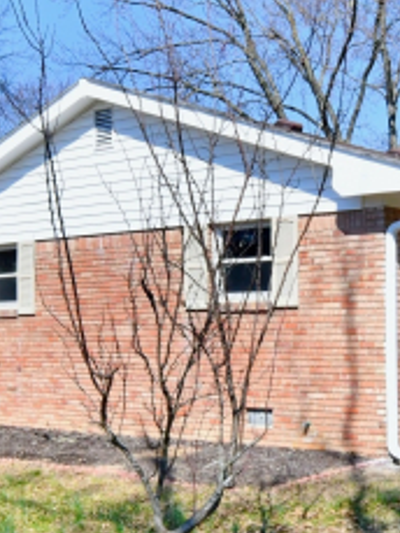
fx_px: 677
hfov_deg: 32.3
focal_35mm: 44
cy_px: 307
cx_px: 298
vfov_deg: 42.8
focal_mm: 14
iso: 640
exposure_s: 1/640
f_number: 13
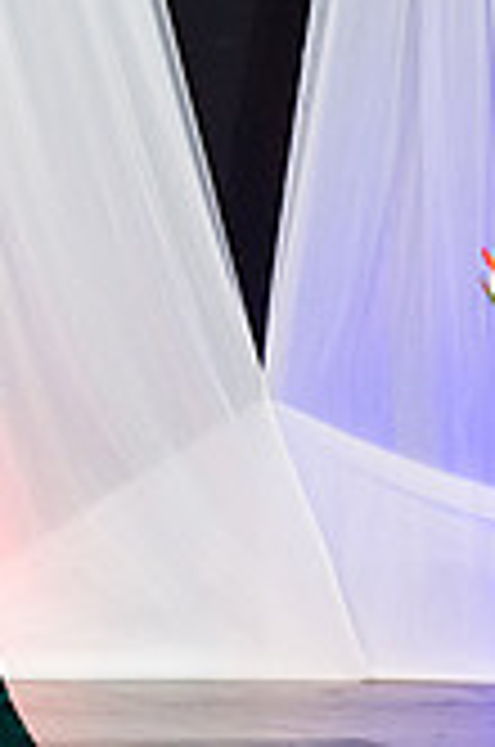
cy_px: 285
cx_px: -279
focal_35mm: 241
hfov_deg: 5.6
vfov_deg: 8.6
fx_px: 4991
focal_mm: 66
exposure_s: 1/160
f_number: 5
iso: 4000
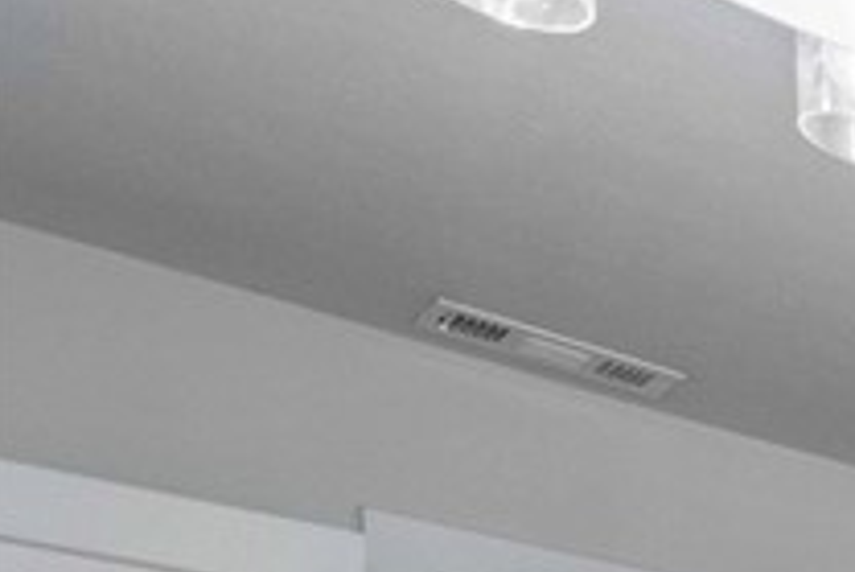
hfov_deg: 13.8
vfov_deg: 15.2
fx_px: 1735
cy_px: 1138
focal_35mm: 73
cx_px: 2218
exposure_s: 1/60
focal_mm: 14
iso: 100
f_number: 9
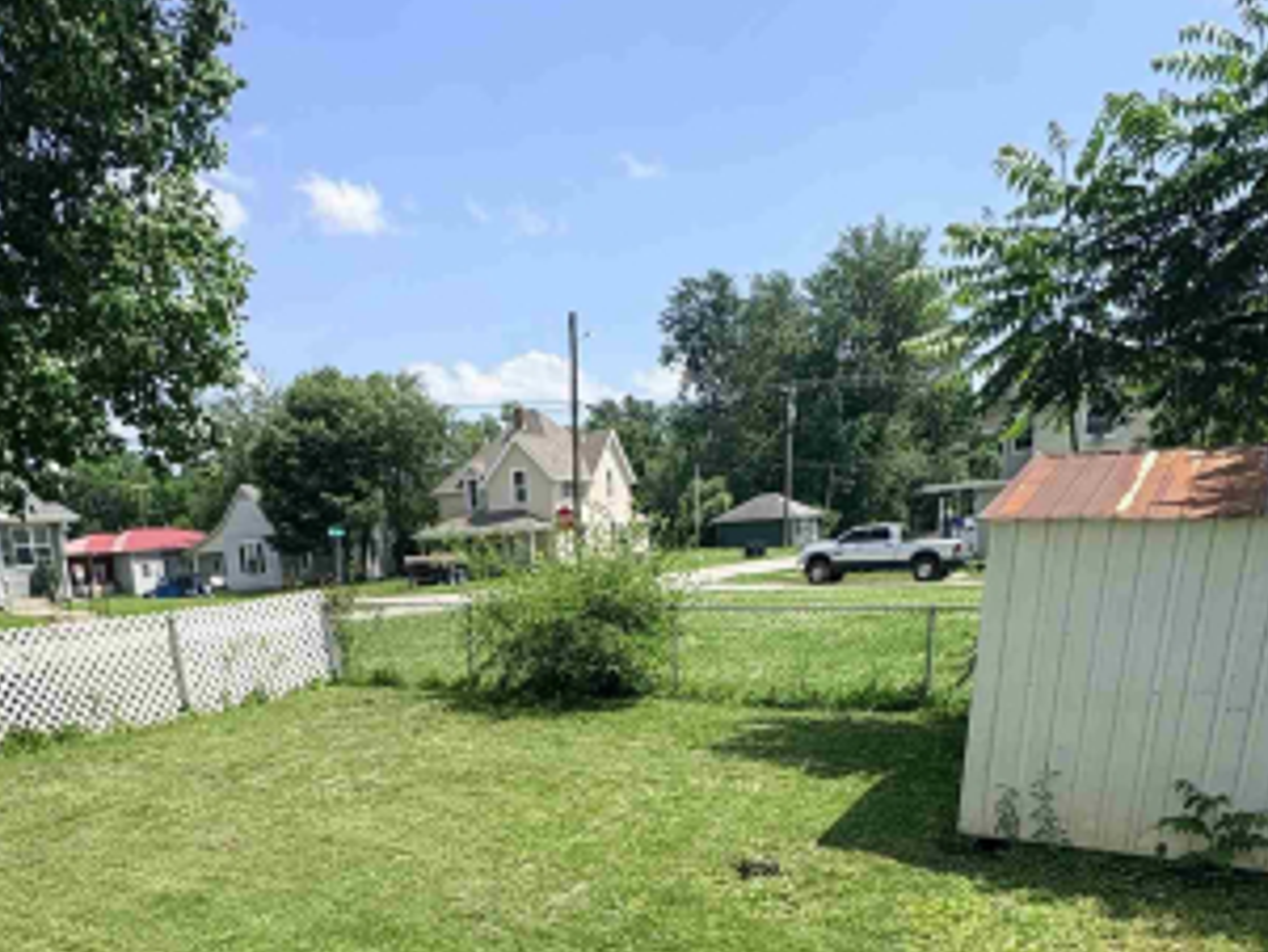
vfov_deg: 41.4
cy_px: 880
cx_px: 487
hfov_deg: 57.7
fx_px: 1136
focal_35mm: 31
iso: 50
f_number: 2.2
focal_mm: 2.22
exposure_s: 1/1346
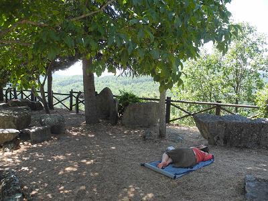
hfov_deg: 63.4
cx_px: 134
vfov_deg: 49.7
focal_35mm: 28
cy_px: 100
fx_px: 217
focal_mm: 6
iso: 100
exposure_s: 1/200
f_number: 2.8
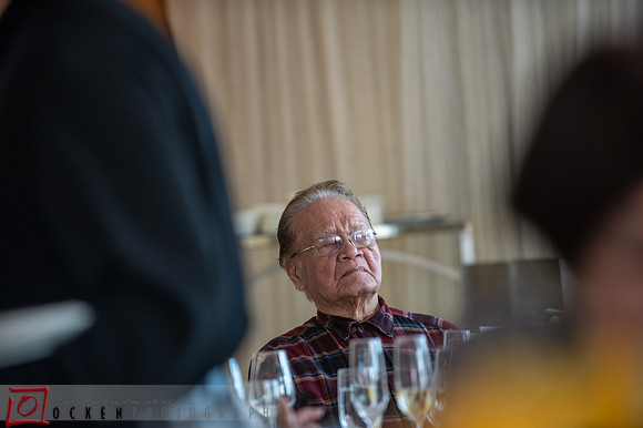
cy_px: 214
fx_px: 3574
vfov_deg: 6.9
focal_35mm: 200
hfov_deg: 10.3
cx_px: 322
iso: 800
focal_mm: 200
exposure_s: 1/200
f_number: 2.8
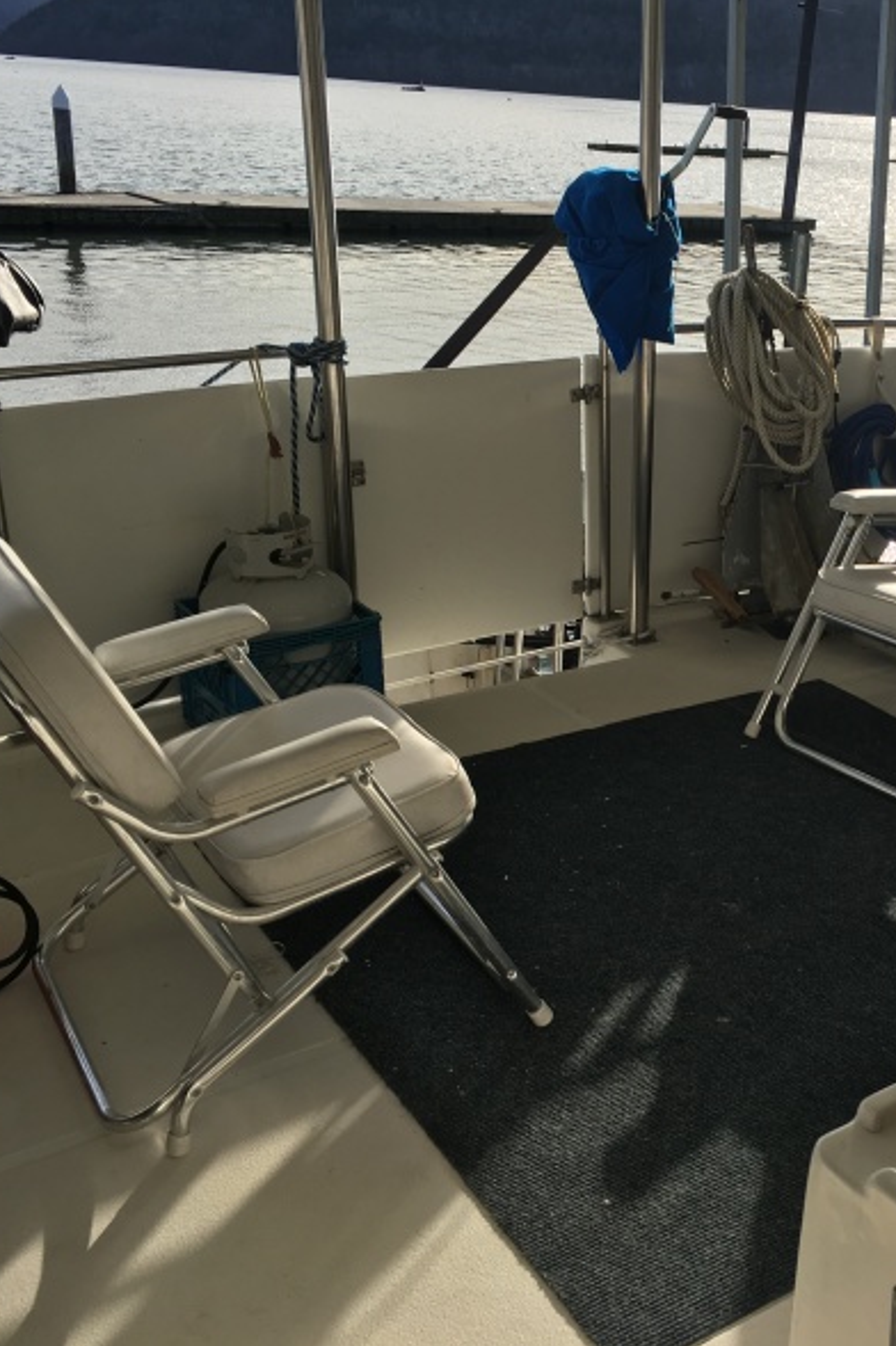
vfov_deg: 47.4
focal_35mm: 41
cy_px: 667
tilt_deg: -19.0
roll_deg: -3.8
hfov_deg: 31.4
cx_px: 770
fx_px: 1532
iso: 25
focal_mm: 4.15
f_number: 2.2
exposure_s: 1/916
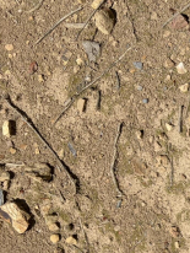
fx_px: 613
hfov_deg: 14.3
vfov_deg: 22.6
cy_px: 232
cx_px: 393
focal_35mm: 84
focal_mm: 5.96
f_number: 1.6
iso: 50
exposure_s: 1/7813
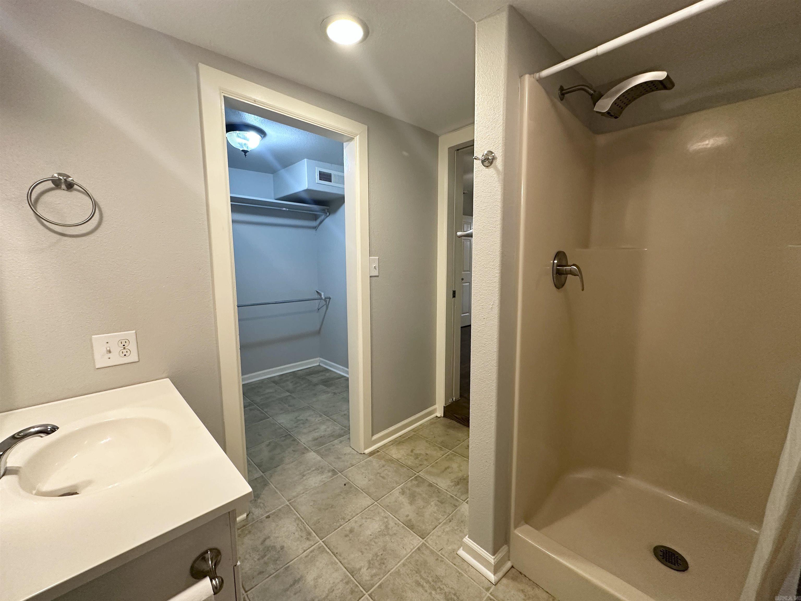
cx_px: 400
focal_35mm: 14
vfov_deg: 85.7
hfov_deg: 102.1
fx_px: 324
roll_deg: -0.1
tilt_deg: -6.0
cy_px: 300
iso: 320
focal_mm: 2.22
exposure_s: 1/60
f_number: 2.2
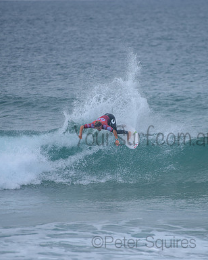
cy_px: 130
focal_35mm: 708
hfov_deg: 2.2
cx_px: 144
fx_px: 5448
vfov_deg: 2.7
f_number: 5.6
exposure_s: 1/800
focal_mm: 500
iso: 160
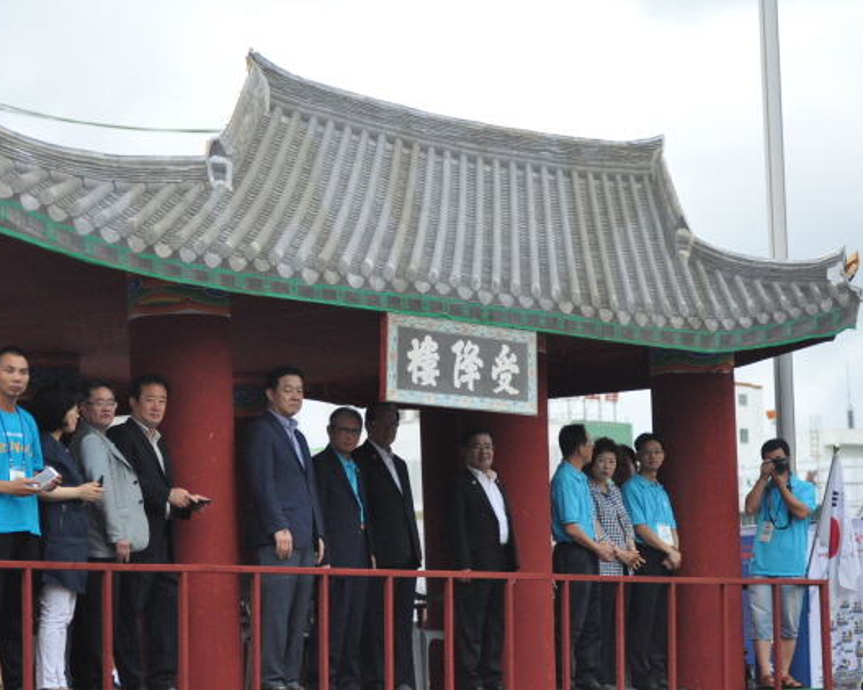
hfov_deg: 5.7
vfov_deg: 4.5
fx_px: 8706
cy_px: 344
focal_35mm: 341
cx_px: 454
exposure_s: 1/1000
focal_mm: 200
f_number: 4
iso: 2500
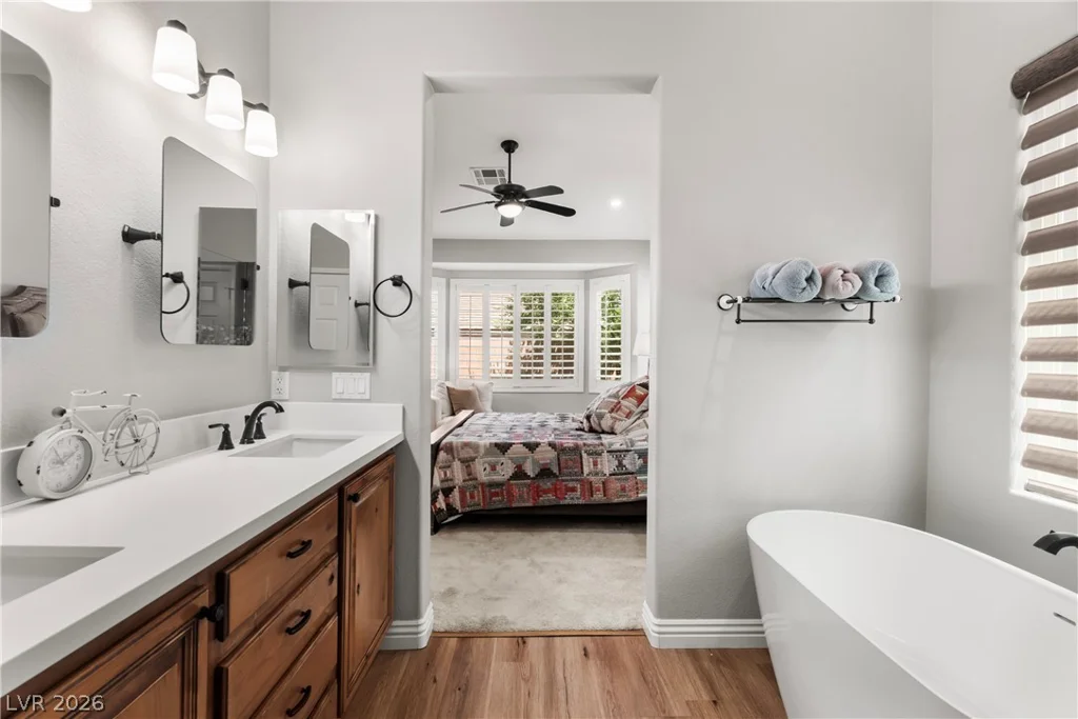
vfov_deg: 70.5
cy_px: 360
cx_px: 539
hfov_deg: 93.3
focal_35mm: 17
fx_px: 509
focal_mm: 17
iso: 400
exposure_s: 1/15
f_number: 8
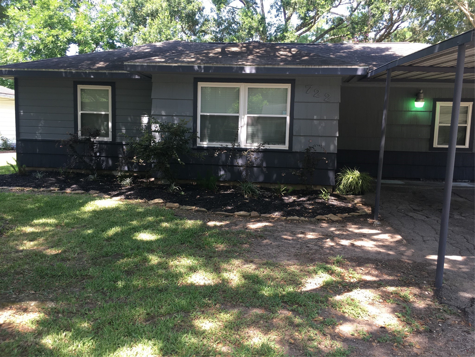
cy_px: 178
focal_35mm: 29
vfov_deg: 48.2
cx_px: 238
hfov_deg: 61.7
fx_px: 398
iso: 32
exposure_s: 1/120
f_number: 2.2
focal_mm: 4.15
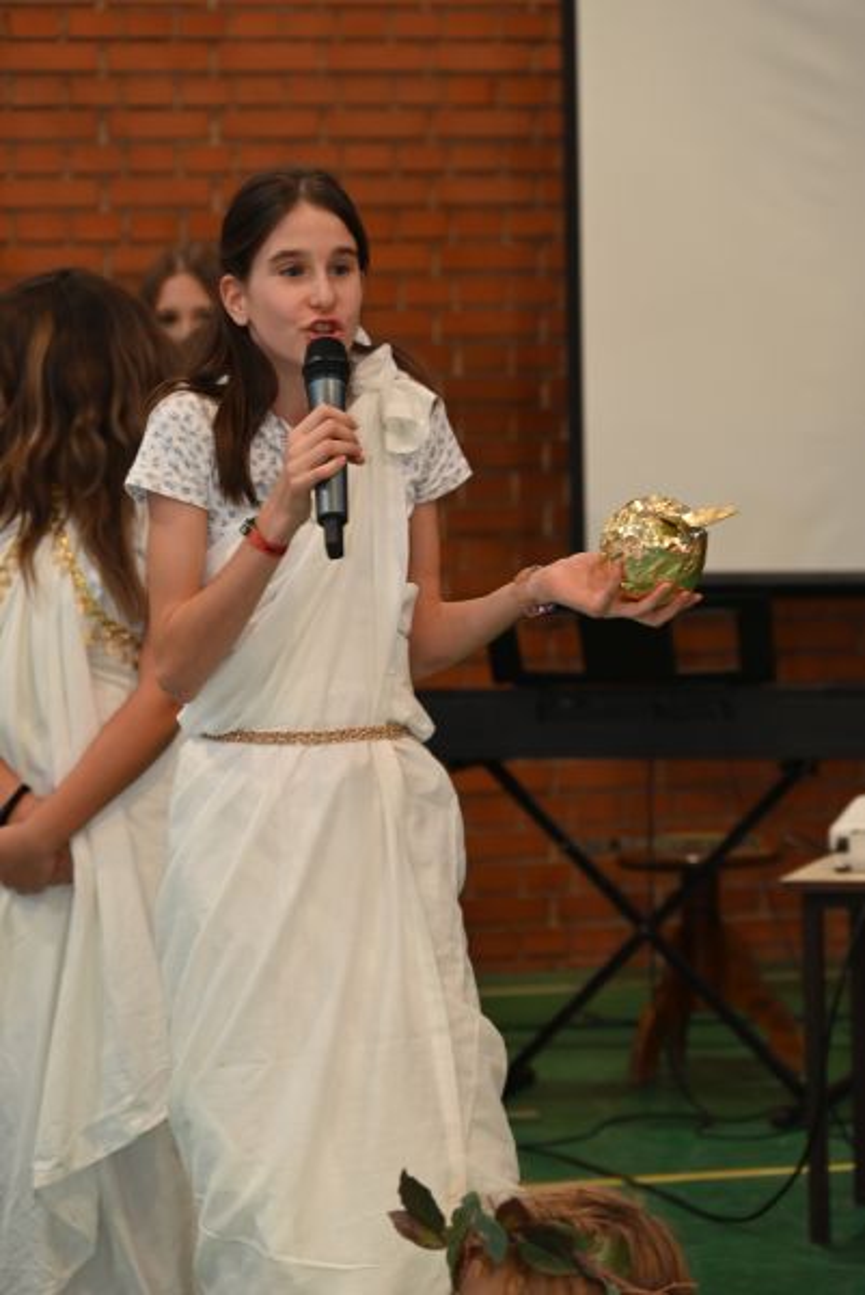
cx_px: 432
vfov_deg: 16.4
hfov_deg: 11.0
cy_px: 648
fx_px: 4497
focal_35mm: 125
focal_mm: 125
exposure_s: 1/100
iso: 1600
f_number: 6.3
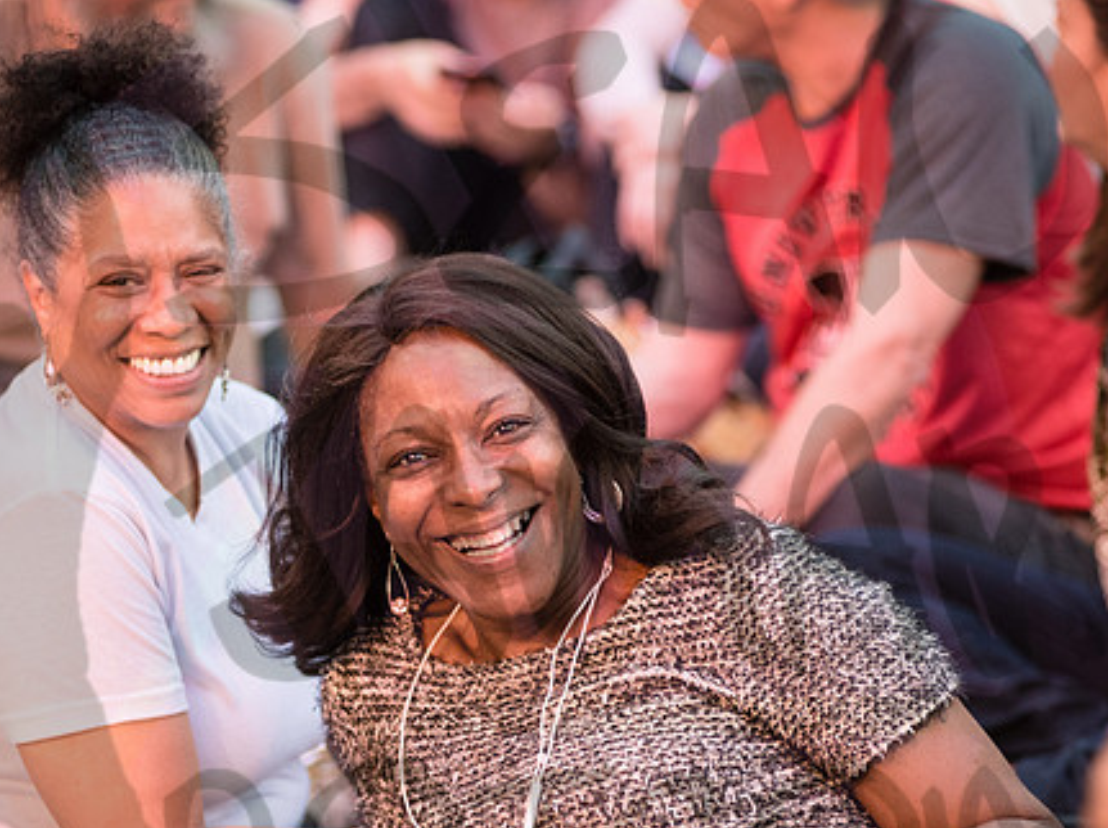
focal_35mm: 211
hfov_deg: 9.4
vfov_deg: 7.0
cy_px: 535
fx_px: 6744
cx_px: 446
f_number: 4
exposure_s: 1/160
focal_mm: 145
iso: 2000
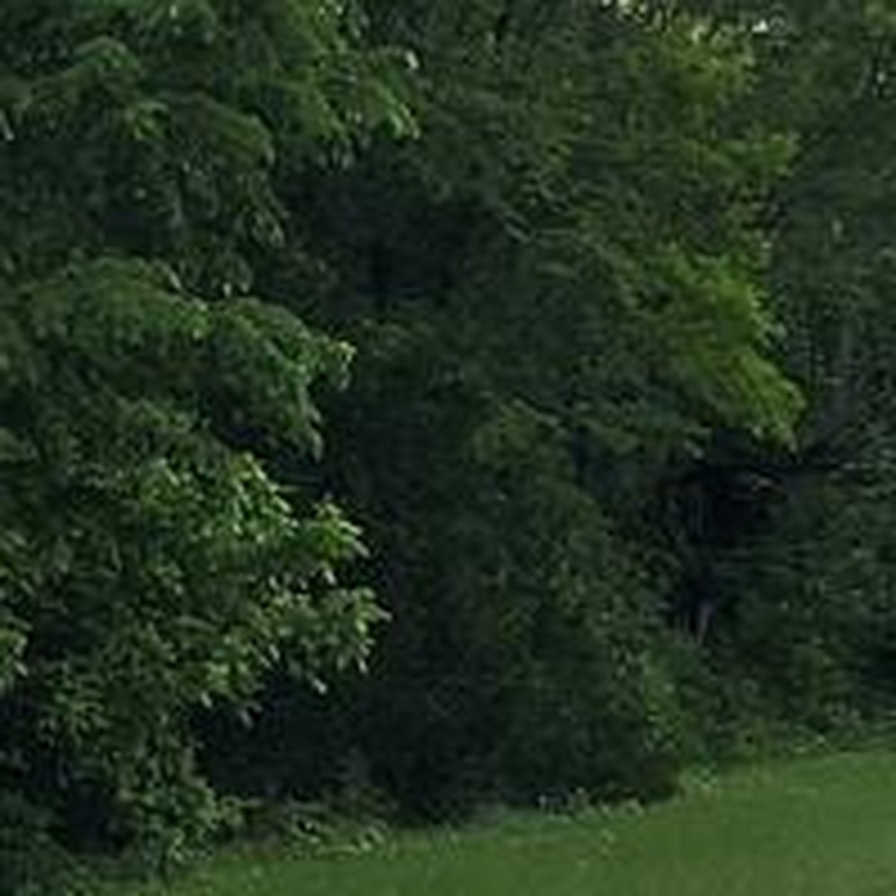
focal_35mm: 132
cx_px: 284
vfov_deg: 13.0
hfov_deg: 13.2
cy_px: -77
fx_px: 3866
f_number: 1.8
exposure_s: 1/1195
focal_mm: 3
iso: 16
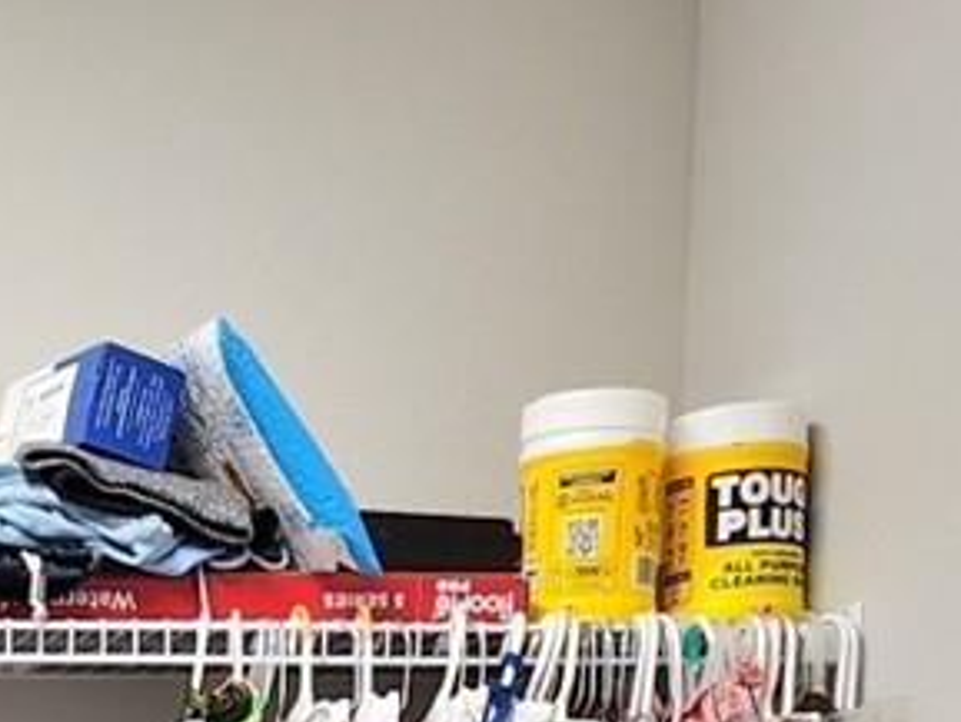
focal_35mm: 72
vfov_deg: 16.9
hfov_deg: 24.4
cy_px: 1294
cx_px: -200
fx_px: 2000
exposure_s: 1/60
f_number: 2.2
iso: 64
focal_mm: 2.2
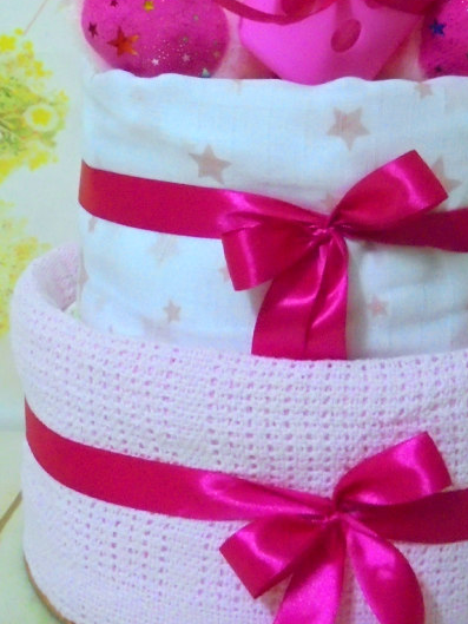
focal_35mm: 59
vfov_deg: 31.0
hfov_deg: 24.8
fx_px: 1063
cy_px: 48
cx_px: 295
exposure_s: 1/15
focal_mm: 4.6
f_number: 3.5
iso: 400
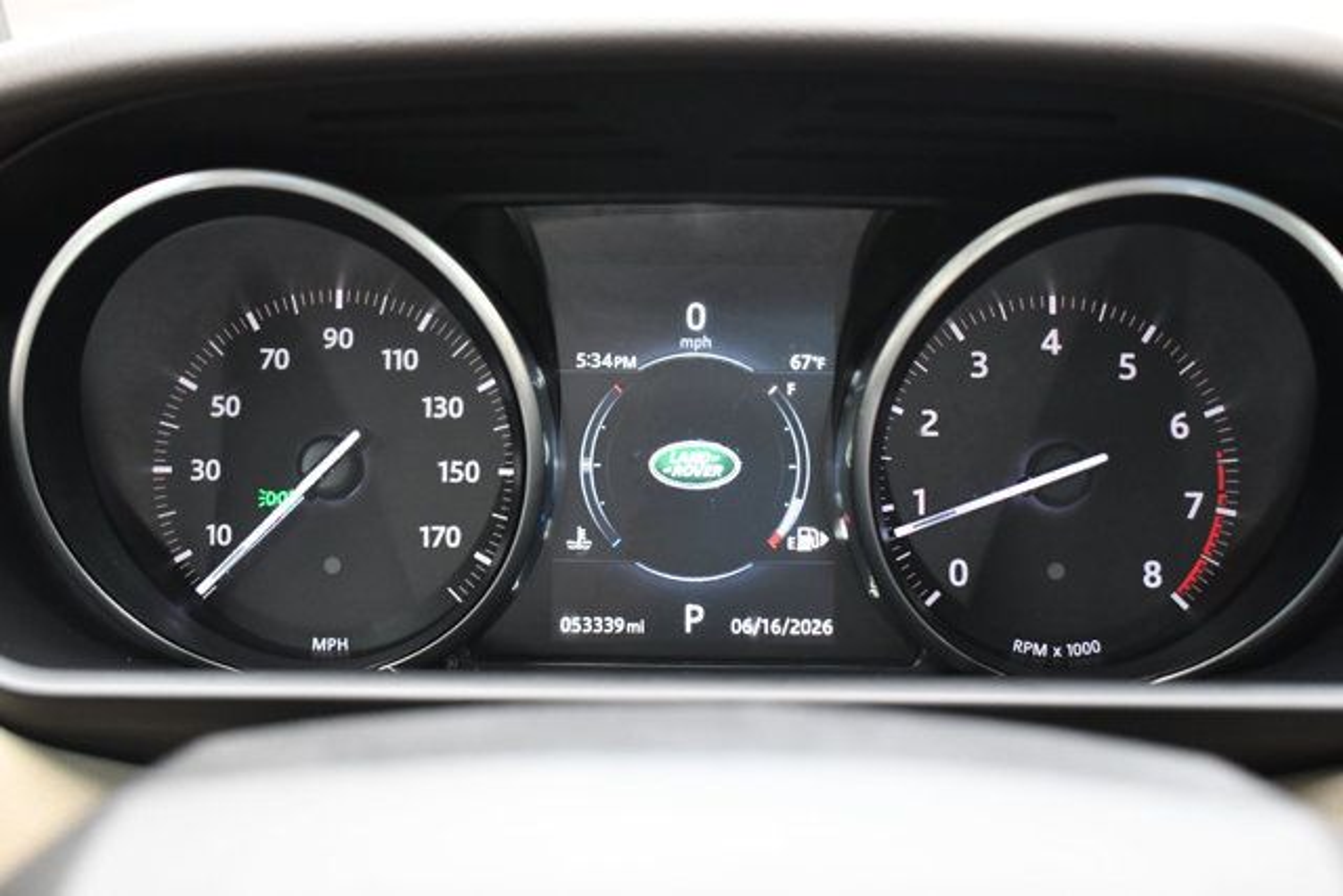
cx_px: 672
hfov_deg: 38.9
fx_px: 1903
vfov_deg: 26.5
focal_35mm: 51
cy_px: 448
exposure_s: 1/125
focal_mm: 34
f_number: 4.5
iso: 2500
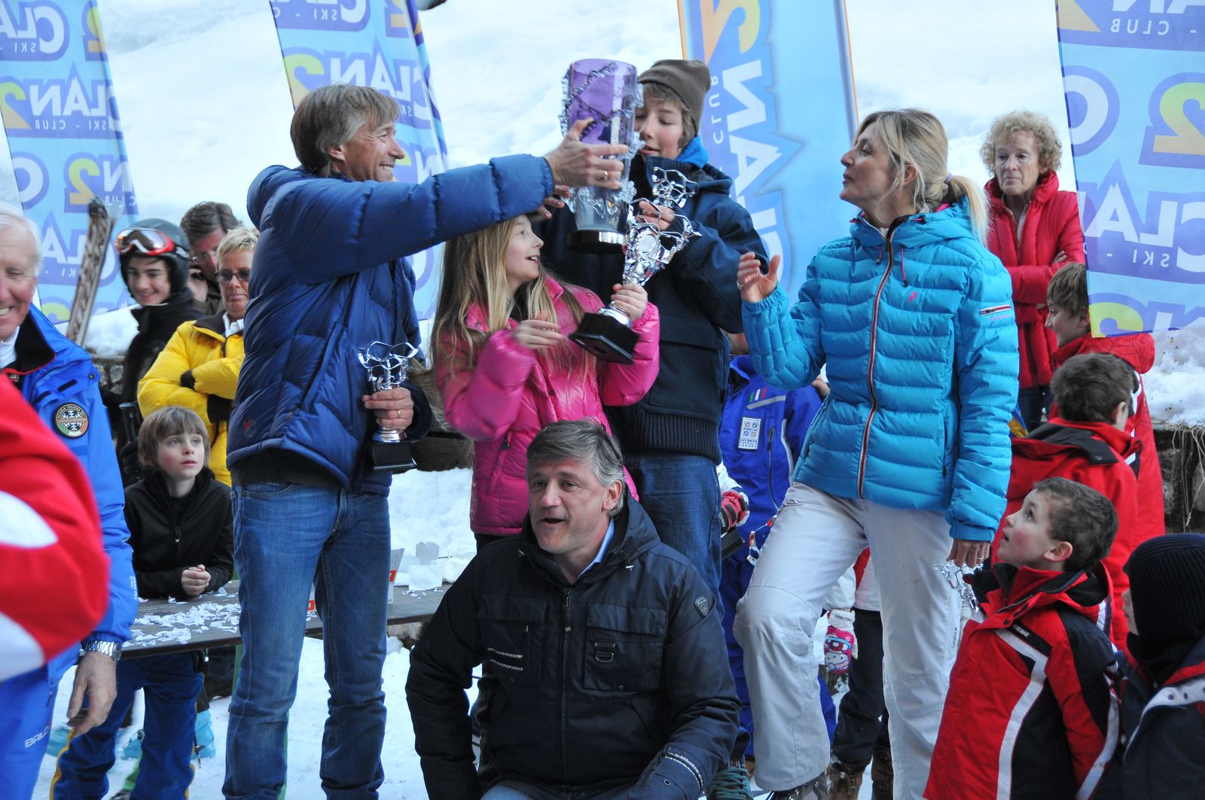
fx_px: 2808
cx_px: 602
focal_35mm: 84
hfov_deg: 24.2
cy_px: 400
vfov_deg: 16.2
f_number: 5
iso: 640
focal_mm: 56
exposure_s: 1/50
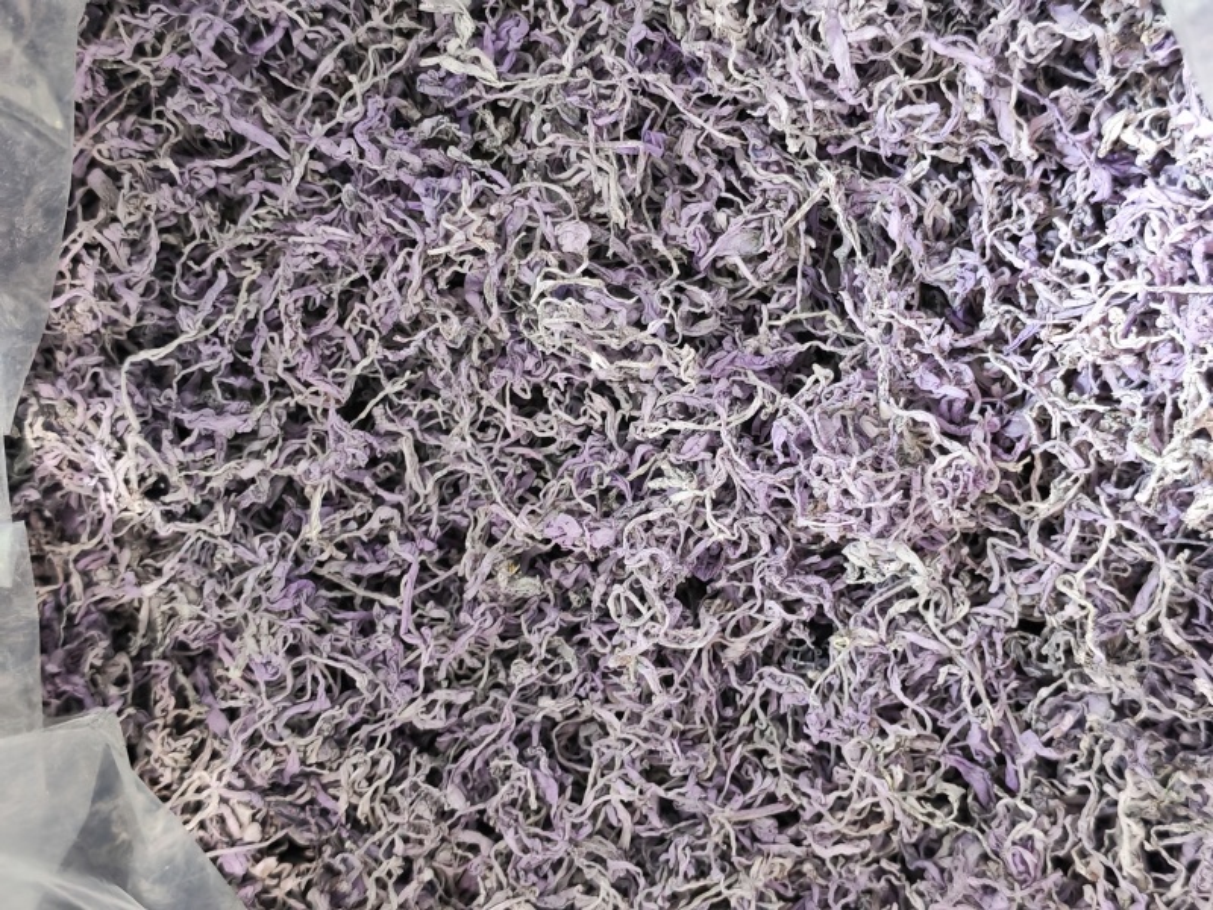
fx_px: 1892
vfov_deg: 27.0
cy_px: 455
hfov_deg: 35.5
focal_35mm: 54
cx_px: 606
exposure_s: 1/50
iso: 1250
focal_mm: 5.52
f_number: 1.95
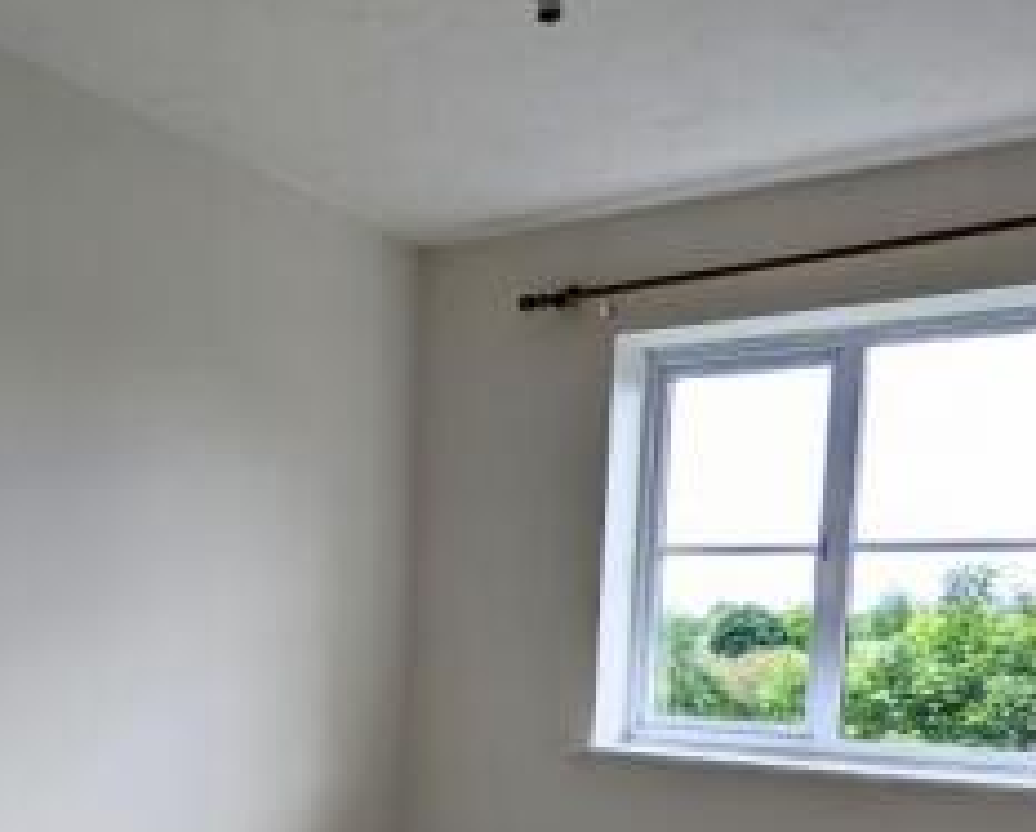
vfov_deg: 35.5
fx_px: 1197
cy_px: 785
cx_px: 362
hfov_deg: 46.2
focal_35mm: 39
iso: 34
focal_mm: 2.22
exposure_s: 1/275
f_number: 2.2
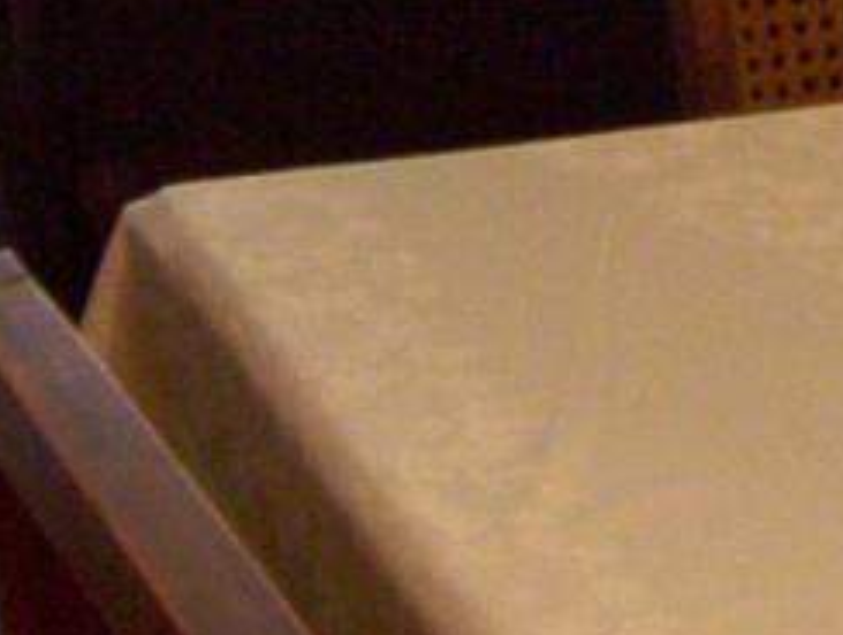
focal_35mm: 189
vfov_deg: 7.3
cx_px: 653
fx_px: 4612
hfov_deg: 10.4
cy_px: -990
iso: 100
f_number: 2.76
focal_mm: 5.54
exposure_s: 1/35.1
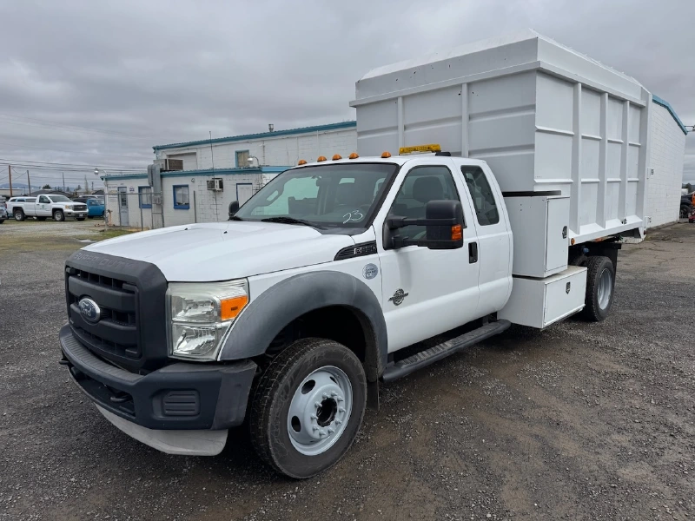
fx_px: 482
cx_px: 348
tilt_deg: -7.5
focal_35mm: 24
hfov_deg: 71.6
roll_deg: +0.9
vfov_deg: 56.8
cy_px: 260
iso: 80
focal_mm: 6.76
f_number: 1.78
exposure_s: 1/5348
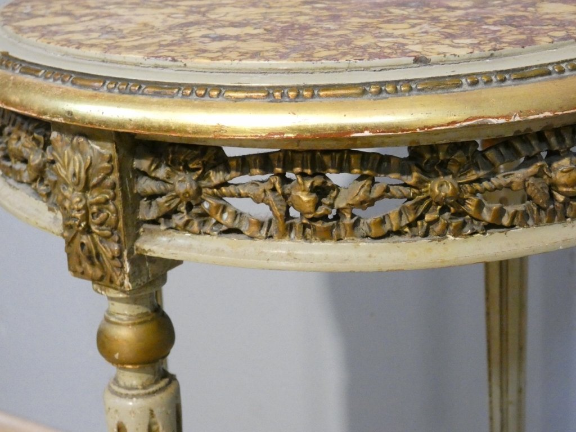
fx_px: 1165
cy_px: 216
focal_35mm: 70
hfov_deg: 27.8
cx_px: 288
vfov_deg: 21.0
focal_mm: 12.5
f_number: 4.3
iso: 1600
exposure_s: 1/125
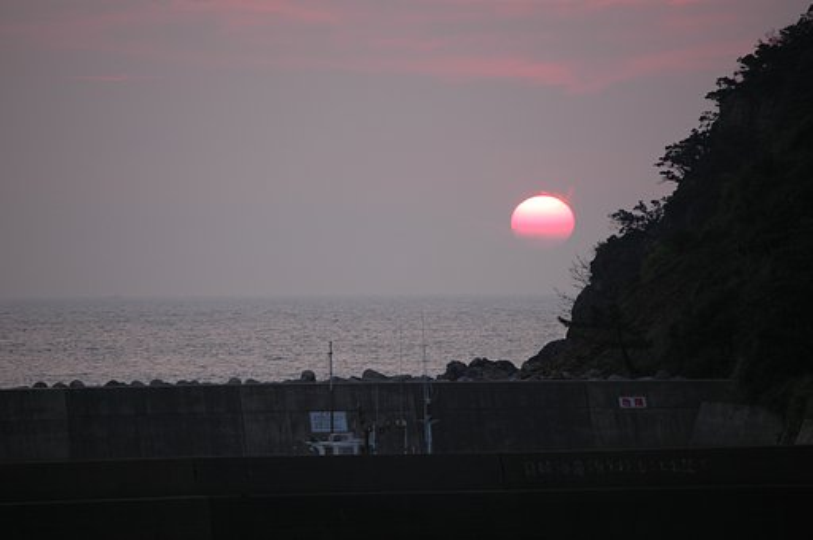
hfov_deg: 6.9
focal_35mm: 300
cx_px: 406
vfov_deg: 4.6
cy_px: 270
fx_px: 6766
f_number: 5.6
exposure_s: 1/80
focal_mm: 200
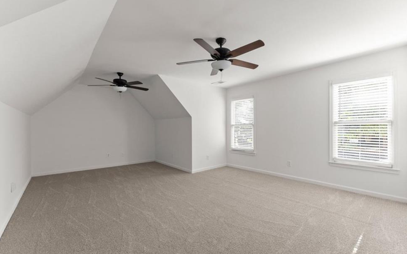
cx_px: 209
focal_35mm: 15
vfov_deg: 74.8
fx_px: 166
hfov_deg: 101.4
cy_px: 127
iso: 800
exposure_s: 1/6
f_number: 7.1
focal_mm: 14
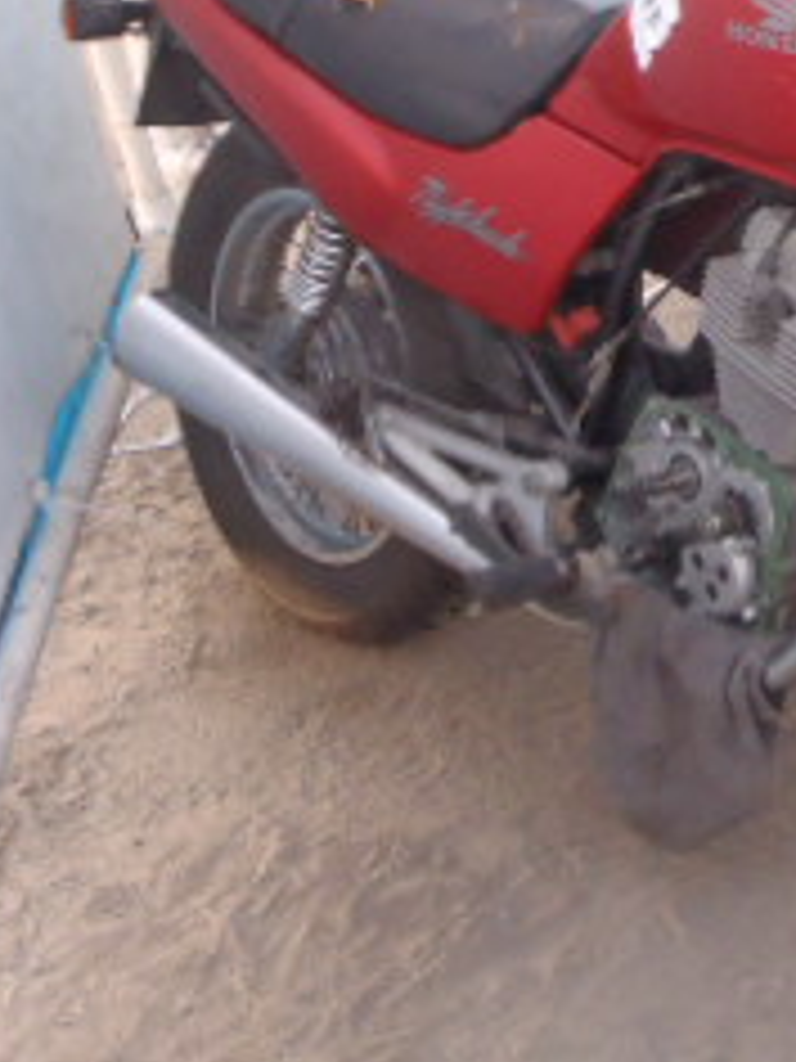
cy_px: 342
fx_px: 2330
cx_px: 805
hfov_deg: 18.8
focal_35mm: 76
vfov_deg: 25.5
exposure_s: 1/15
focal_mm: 5
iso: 200
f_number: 3.5
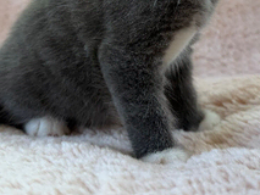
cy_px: 16
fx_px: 398
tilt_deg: -12.8
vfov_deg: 26.5
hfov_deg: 36.1
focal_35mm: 53
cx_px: 141
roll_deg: +0.7
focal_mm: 6.76
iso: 80
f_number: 1.78
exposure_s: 1/121
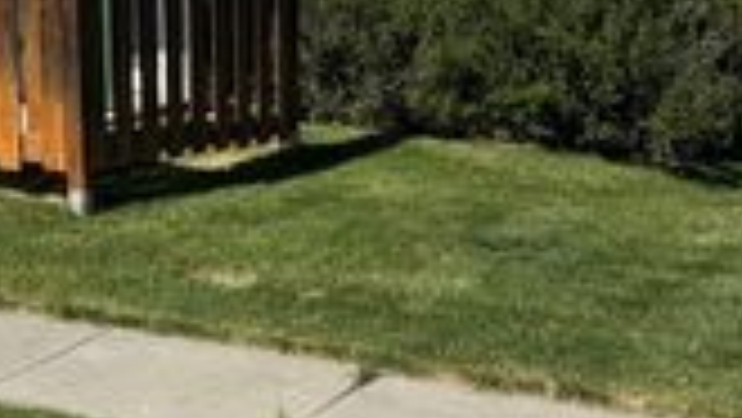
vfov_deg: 14.3
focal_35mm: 79
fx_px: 1555
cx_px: -58
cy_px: -205
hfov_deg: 25.1
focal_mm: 6.76
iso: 80
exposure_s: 1/6410
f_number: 1.78
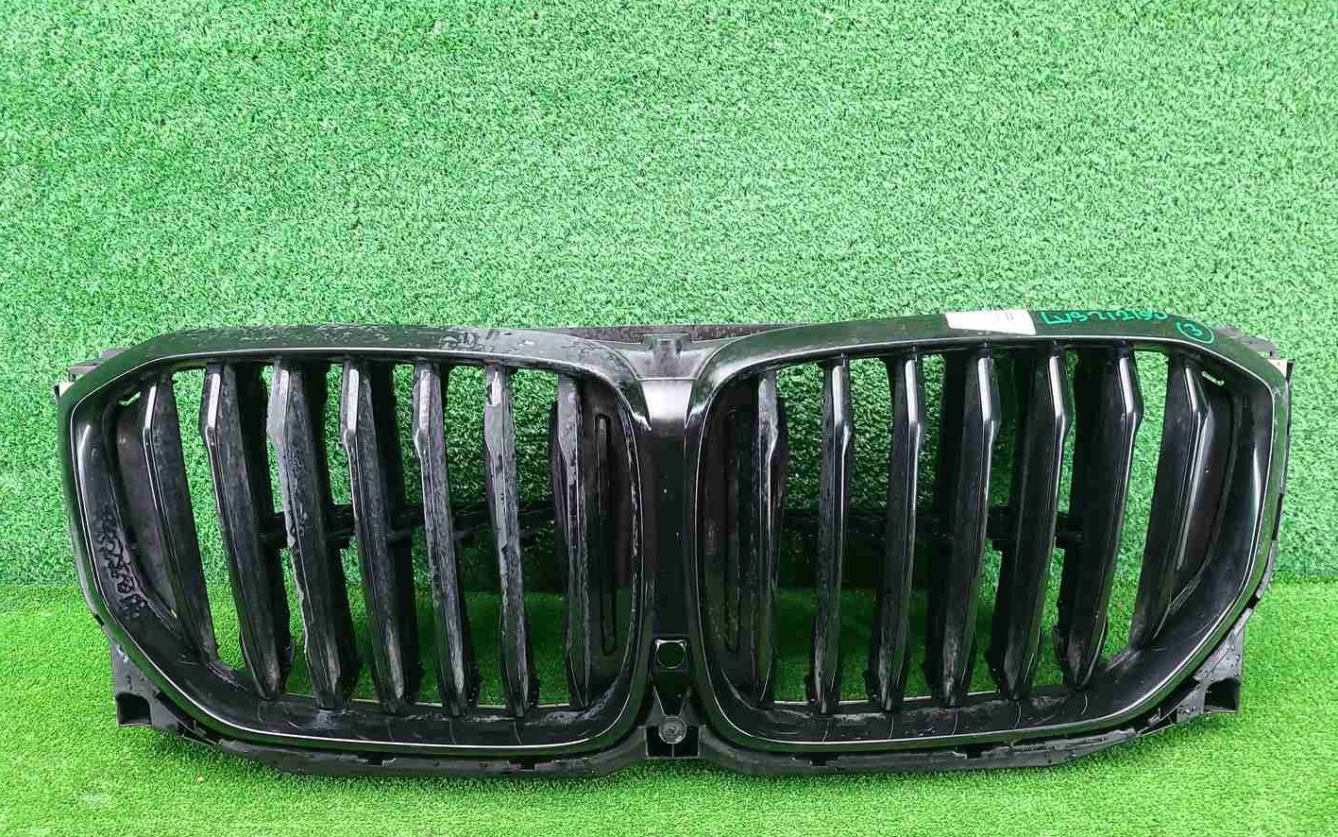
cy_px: 506
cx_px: 660
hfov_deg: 66.5
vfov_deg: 44.3
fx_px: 1021
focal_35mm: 28
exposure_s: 1/33
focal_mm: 5.4
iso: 390
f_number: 1.8
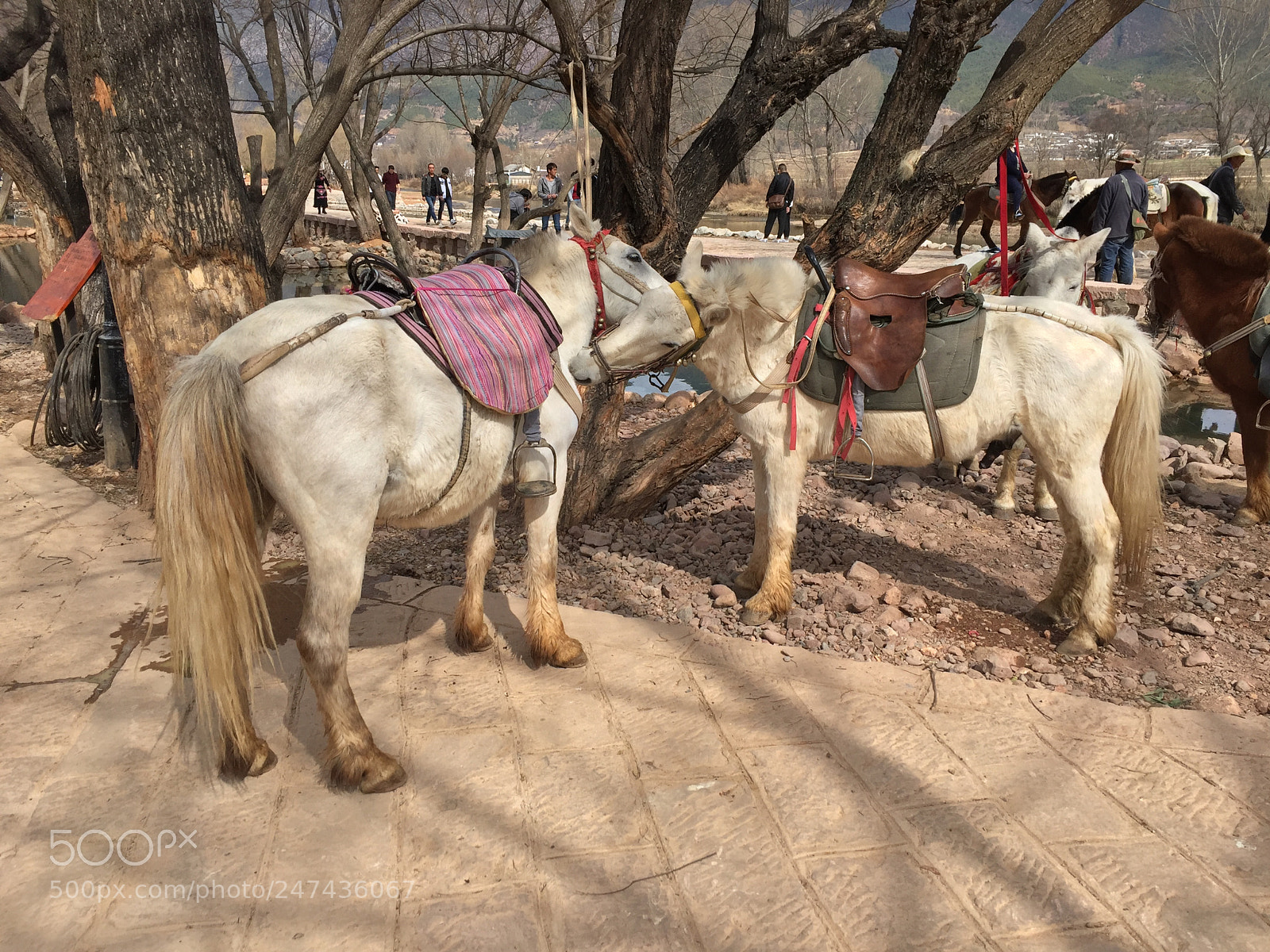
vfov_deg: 48.2
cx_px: 635
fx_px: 1064
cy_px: 476
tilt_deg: -14.8
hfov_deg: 61.7
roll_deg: -1.8
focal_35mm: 29
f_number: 2.2
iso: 32
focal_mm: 4.15
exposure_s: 1/1522
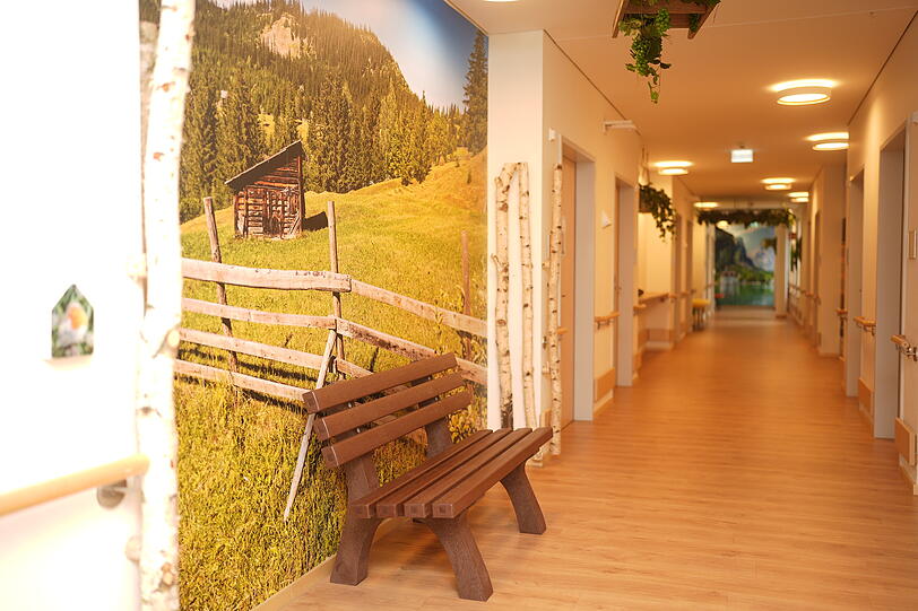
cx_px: 459
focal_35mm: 35
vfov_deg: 37.8
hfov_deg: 54.4
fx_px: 892
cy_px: 306
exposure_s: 1/60
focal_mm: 35
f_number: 1.4
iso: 50
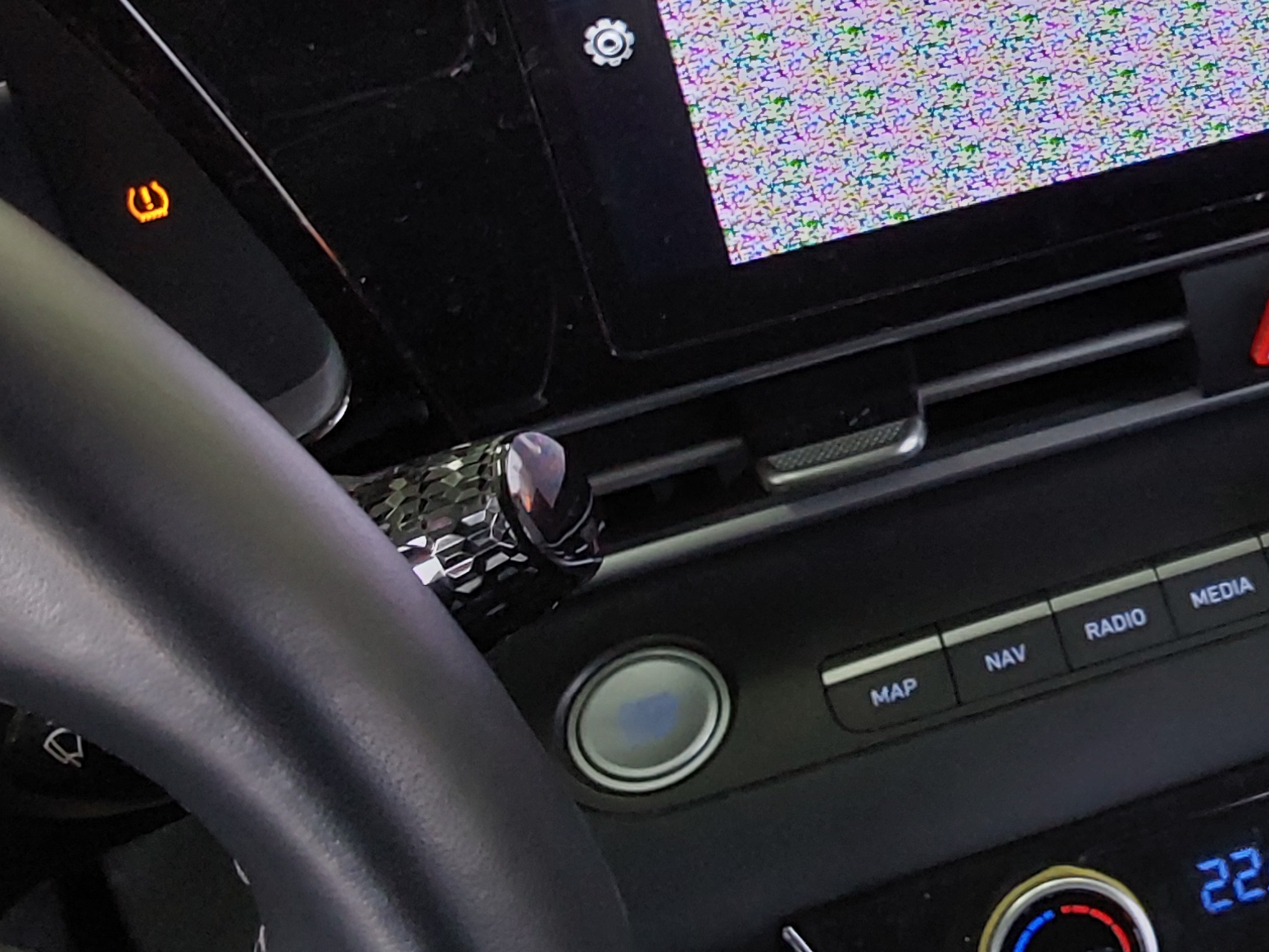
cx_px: 1188
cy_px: 216
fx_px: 2163
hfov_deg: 30.9
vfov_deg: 24.5
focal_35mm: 59
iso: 80
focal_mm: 2.91
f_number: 1.9
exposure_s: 1/60
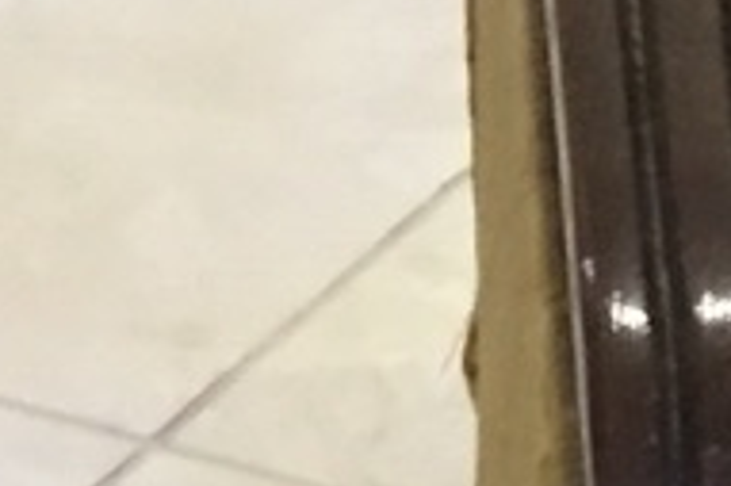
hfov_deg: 6.2
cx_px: 2239
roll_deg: -7.1
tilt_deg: -29.5
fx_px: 6147
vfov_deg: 4.5
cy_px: 153
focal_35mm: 303
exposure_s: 1/4
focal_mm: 4.15
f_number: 2.2
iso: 80
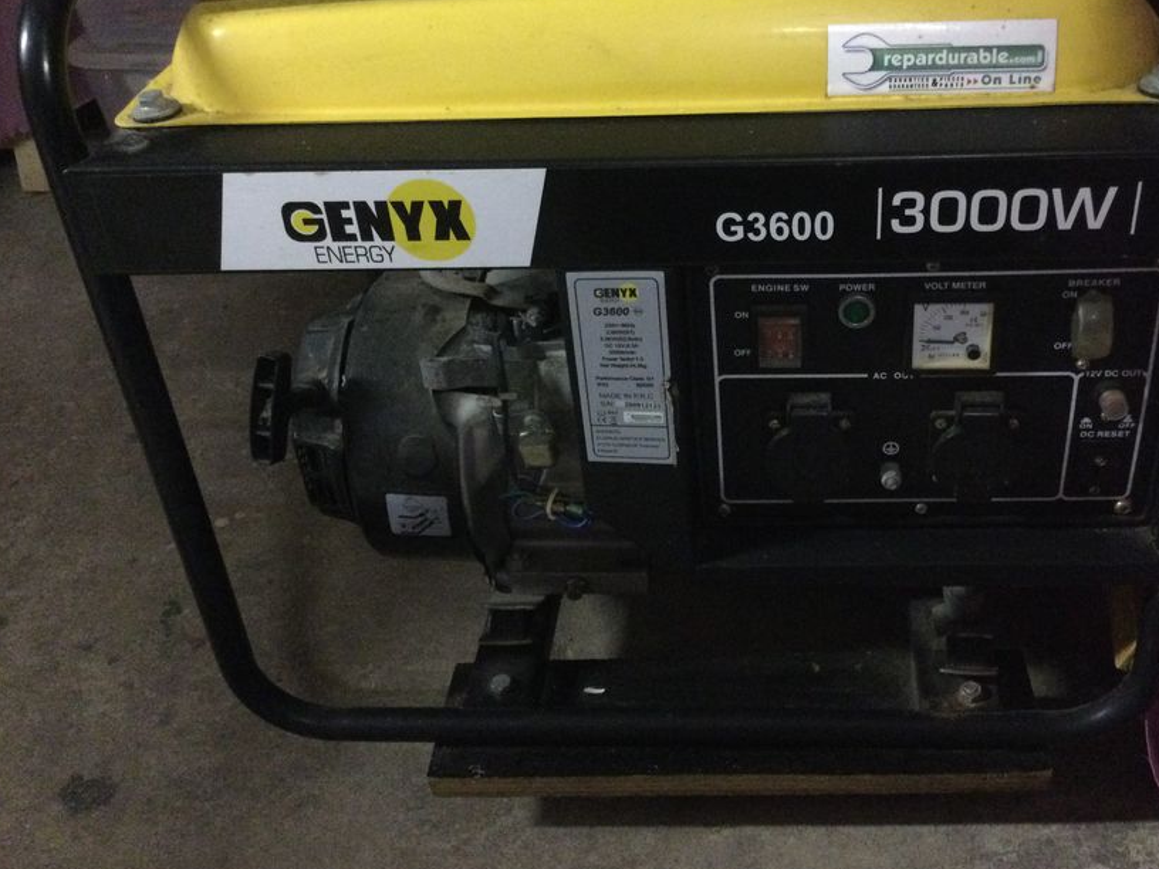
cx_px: 697
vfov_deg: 37.7
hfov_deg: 48.7
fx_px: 1272
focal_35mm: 38
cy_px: 378
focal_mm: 3.3
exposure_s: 1/17
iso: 500
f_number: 2.4
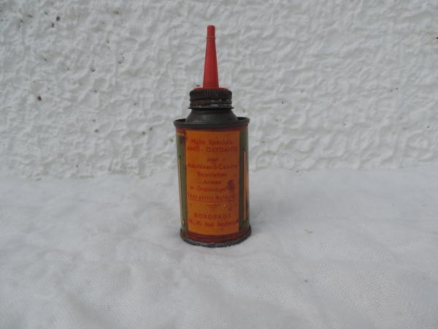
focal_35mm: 24
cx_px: 219
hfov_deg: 71.6
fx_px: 304
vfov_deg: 56.8
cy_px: 164
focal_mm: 4.3
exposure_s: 1/1000
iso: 80
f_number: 3
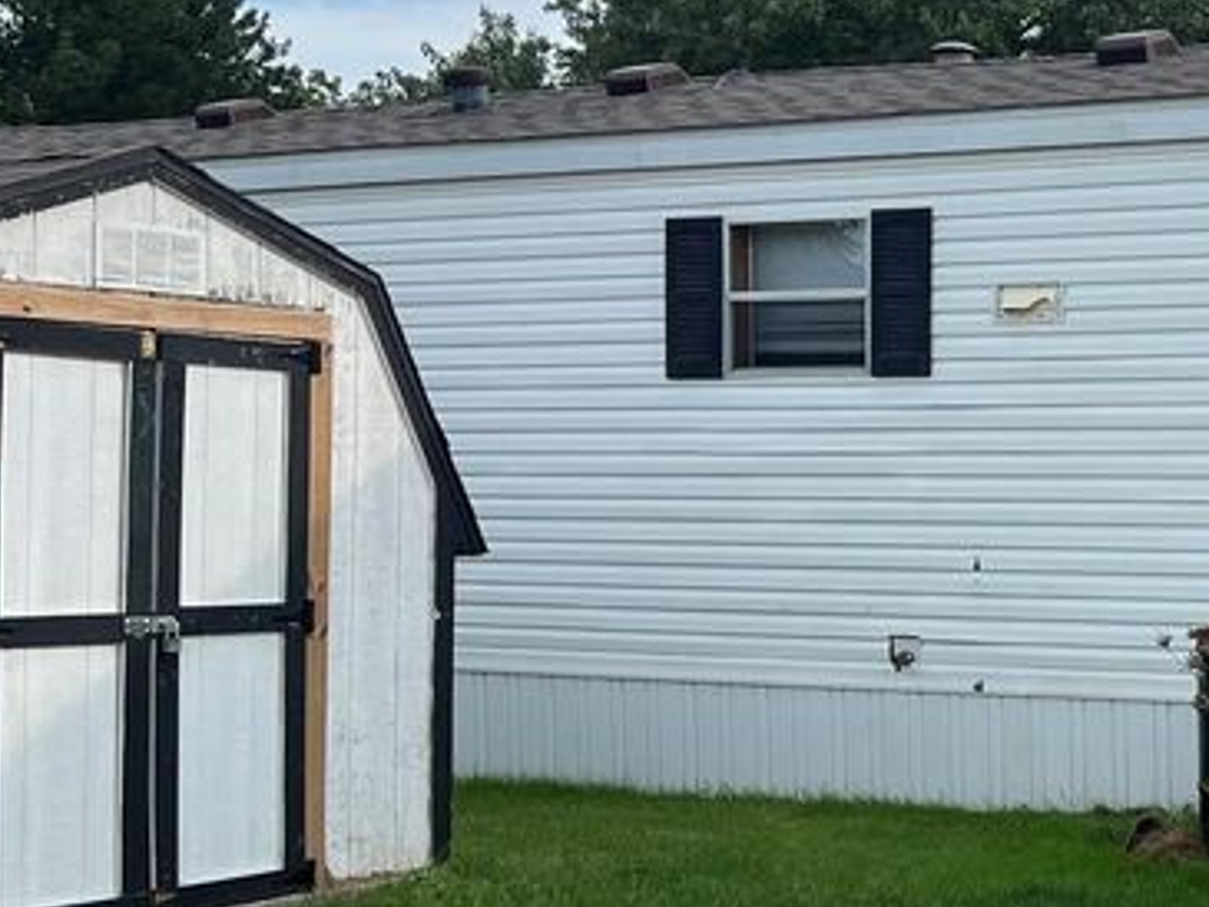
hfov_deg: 25.0
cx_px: 1295
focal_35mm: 73
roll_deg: -0.1
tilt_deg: -0.5
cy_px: 513
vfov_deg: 20.2
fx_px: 2550
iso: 50
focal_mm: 5.7
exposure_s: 1/2252
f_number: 1.5
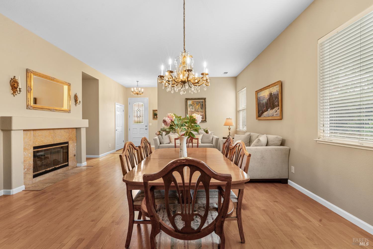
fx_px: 145
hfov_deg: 104.3
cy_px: 124
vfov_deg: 81.2
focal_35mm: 14
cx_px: 186
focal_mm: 14
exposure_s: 1/2
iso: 200
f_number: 10
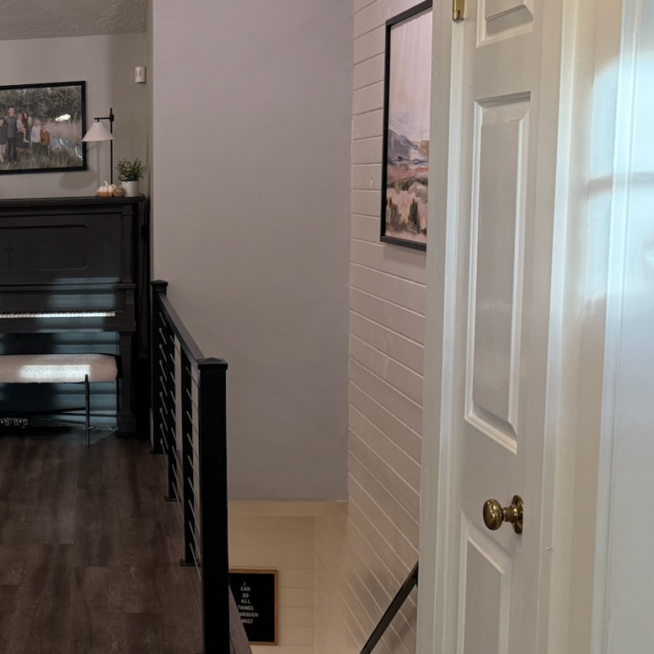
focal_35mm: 56
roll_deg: +1.8
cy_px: 350
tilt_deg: -8.0
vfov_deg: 30.5
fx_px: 1197
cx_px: -70
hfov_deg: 27.8
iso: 320
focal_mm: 6.76
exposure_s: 1/120
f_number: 1.78
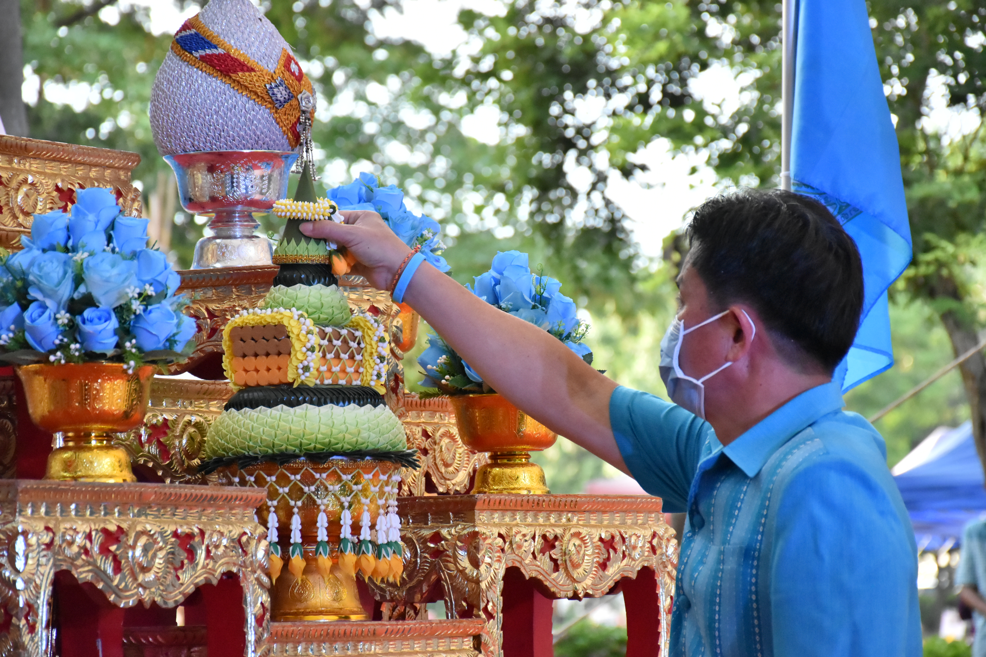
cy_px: 328
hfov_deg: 13.0
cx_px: 493
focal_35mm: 158
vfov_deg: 8.7
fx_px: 4313
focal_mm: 105
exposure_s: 1/640
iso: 3200
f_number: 6.3
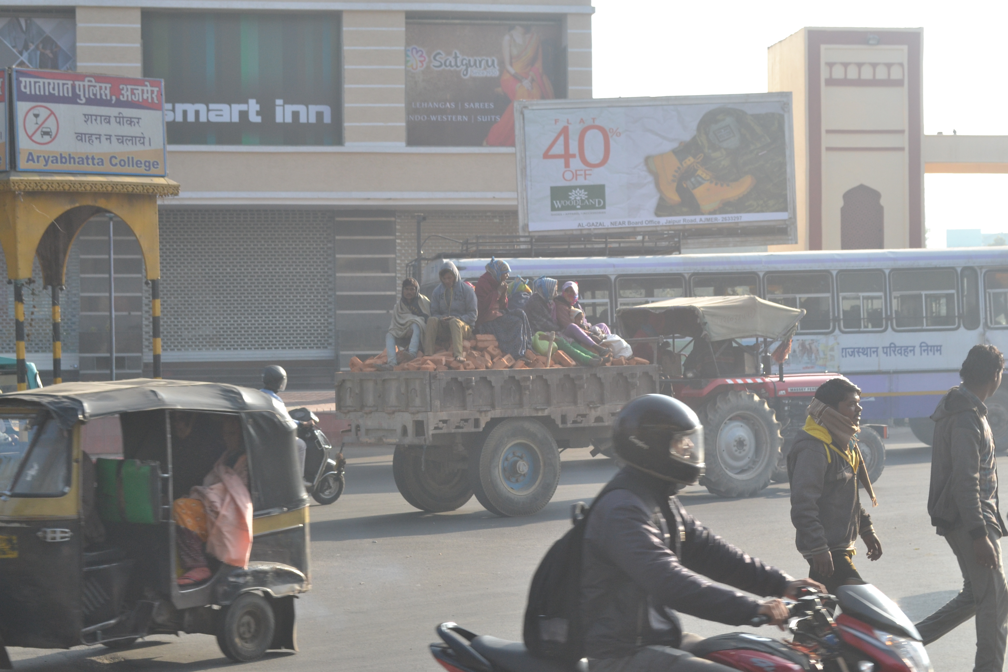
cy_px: 336
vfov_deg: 16.6
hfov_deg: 24.6
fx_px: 2310
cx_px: 504
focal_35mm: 82
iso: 400
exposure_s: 1/250
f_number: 8
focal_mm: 55
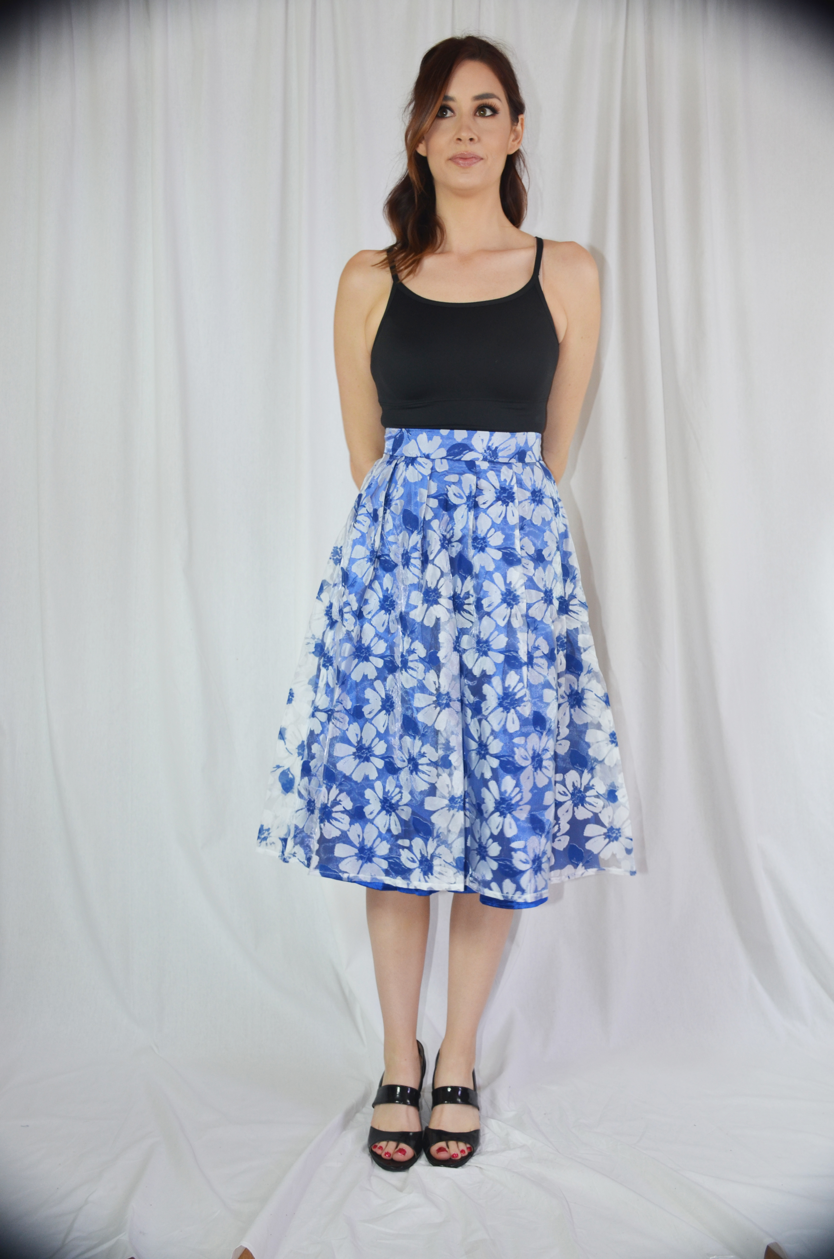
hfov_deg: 36.7
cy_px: 630
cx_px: 417
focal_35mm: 36
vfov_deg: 53.2
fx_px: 1257
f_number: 4
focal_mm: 24
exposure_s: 1/60
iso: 320
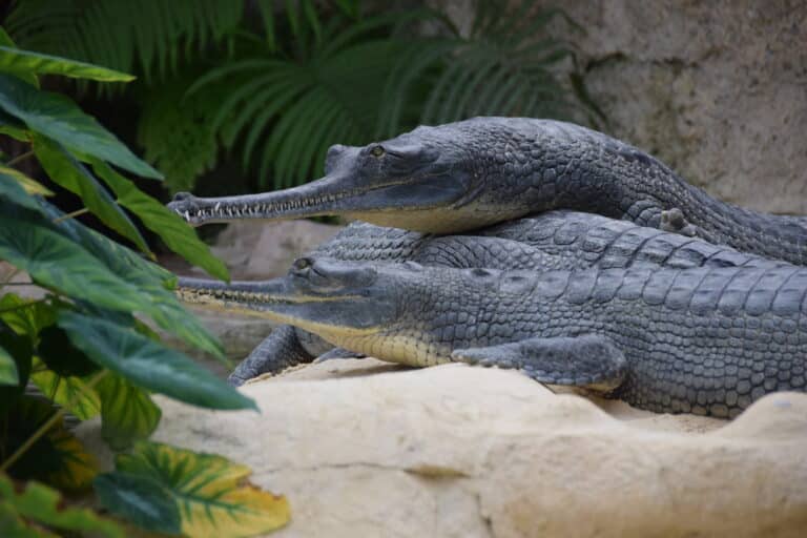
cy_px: 269
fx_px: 6724
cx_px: 404
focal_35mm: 300
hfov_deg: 6.9
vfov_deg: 4.6
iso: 800
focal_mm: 200
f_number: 5.6
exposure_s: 1/250
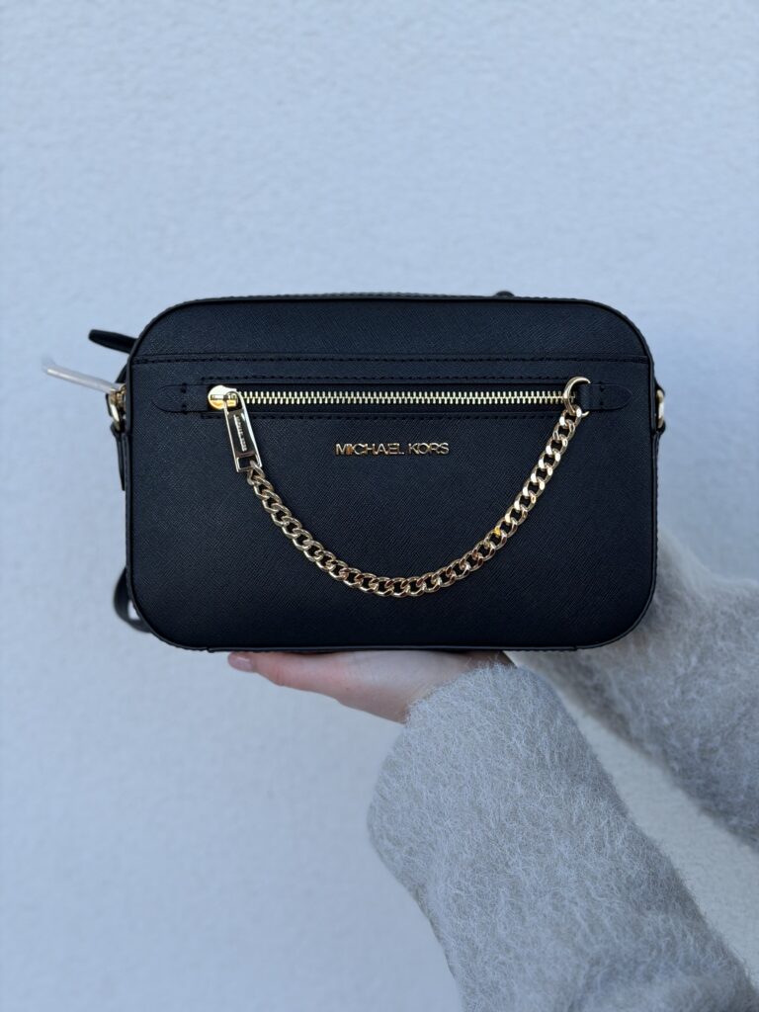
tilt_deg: -9.8
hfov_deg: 30.3
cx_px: 380
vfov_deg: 39.7
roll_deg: -0.5
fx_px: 1403
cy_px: 506
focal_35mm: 48
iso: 64
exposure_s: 1/561
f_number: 1.78
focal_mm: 6.76
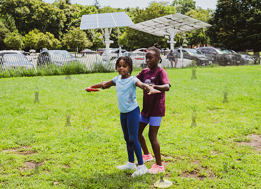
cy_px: 93
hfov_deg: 43.1
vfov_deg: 31.8
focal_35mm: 44
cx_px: 128
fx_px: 331
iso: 200
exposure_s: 1/800
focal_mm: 38
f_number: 3.5
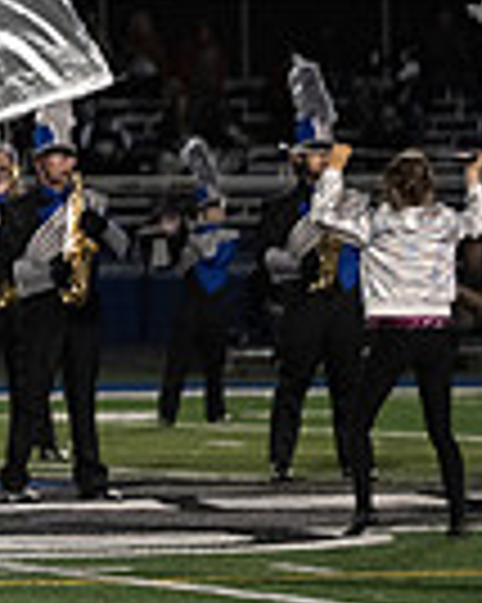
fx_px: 7623
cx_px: -649
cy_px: 538
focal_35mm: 427
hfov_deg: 3.6
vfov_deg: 4.5
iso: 5000
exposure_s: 1/1250
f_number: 2.8
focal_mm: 105
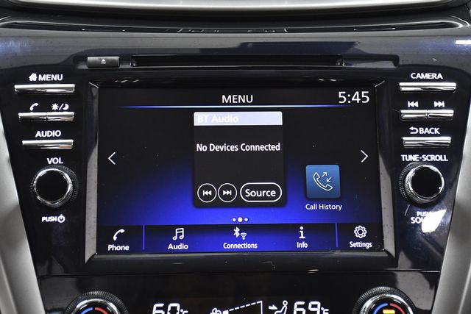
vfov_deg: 18.9
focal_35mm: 72
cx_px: 236
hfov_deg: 28.1
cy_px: 157
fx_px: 942
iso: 2500
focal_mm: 48
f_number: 4.5
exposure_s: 1/80
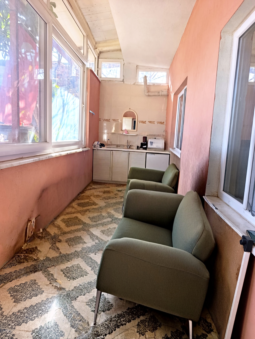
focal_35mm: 23
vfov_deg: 73.8
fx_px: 225
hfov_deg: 59.0
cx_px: 128
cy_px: 170
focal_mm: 6.11
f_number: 1.65
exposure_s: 1/100
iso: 198
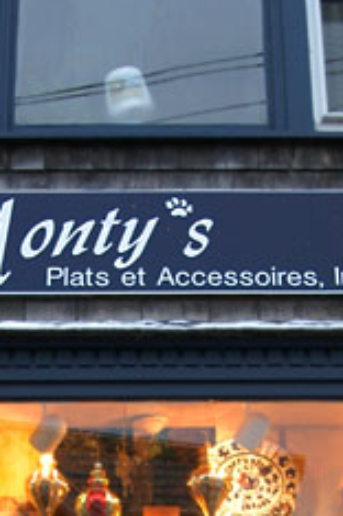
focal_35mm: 89
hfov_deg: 15.3
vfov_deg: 22.2
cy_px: 487
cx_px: 136
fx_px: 1276
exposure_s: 1/40
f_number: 3.5
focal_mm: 24
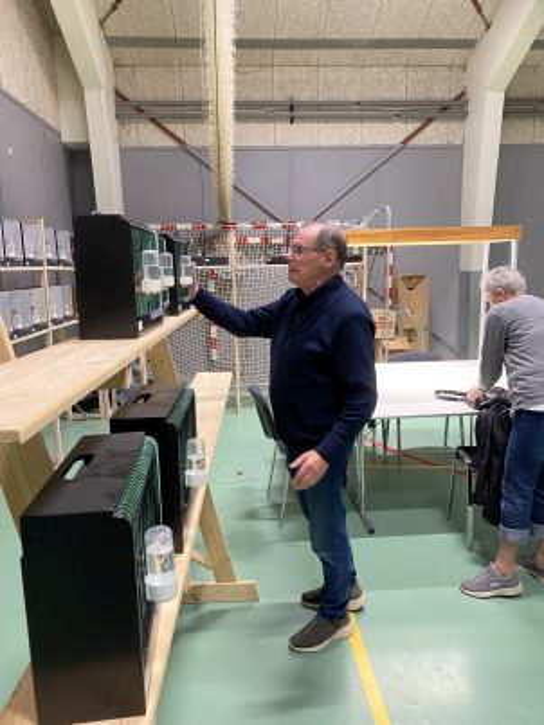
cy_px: 362
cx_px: 272
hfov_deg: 53.0
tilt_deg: -8.7
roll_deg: +1.7
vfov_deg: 67.3
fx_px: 545
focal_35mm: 26
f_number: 1.8
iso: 125
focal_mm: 4.25
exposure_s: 1/50
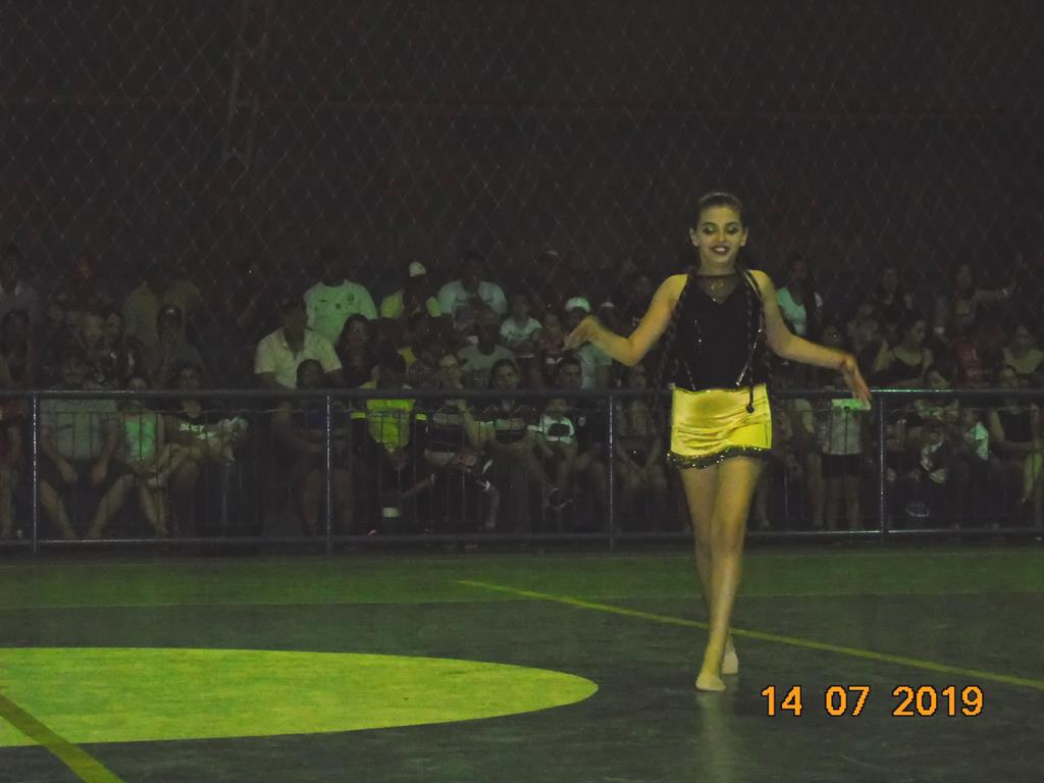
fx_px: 3257
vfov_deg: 13.7
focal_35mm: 108
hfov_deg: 18.2
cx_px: 522
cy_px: 392
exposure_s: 1/60
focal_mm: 19
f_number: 4.4
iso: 1250
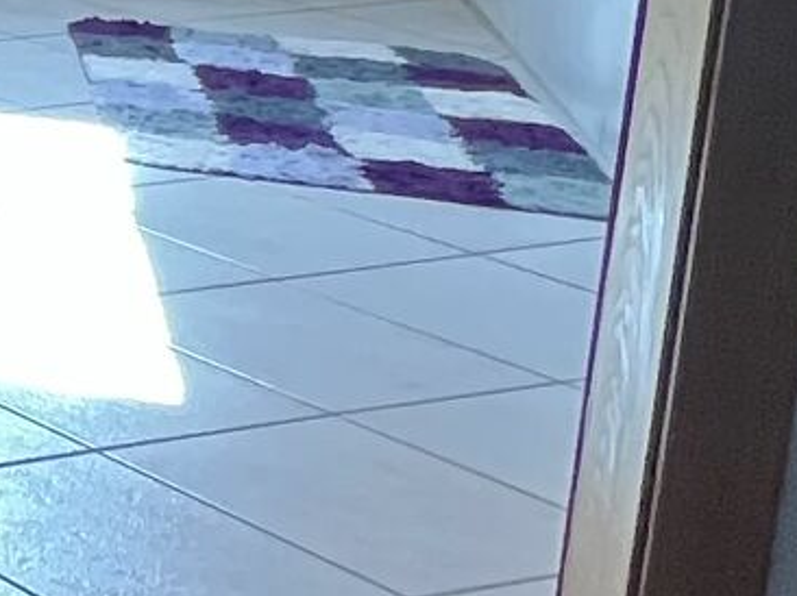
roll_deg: +2.0
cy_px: -198
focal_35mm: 91
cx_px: -1579
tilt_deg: -10.6
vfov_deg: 15.4
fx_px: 2094
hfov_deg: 11.6
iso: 200
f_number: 1.8
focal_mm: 1.57
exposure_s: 1/100
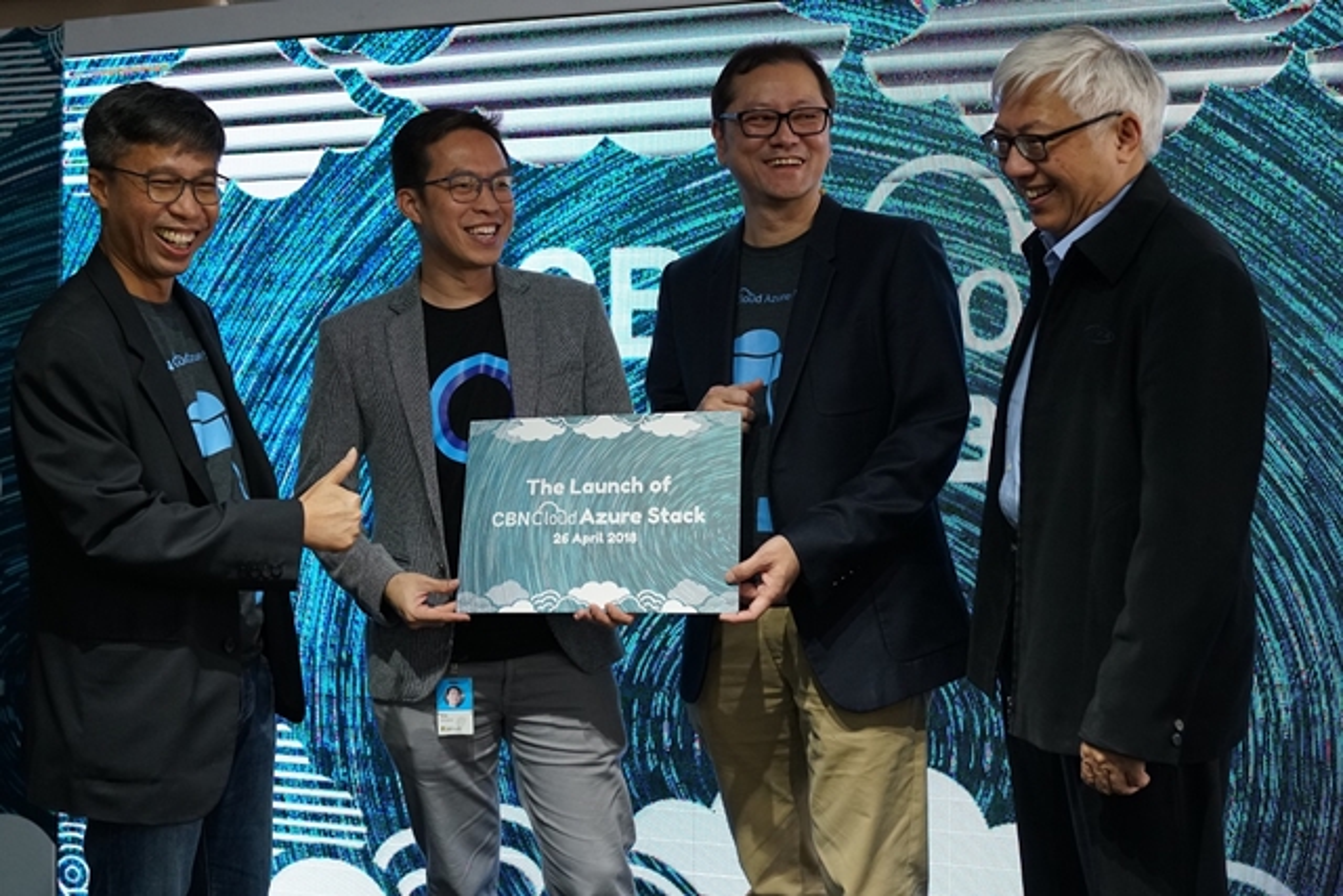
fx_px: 1306
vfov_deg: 37.9
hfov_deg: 54.4
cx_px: 672
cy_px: 448
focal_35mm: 35
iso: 2000
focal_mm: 35
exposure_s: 1/320
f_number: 2.8
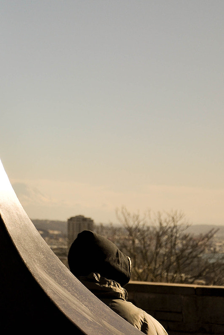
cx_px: -87
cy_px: 133
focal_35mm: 105
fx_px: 979
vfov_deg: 19.4
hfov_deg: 12.5
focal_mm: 35
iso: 250
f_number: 4.5
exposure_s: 1/4000
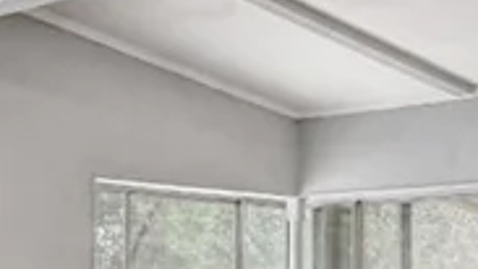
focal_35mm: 88
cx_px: 107
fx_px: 1116
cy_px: 290
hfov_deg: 23.9
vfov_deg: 13.5
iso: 640
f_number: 9
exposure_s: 1/6
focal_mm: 10
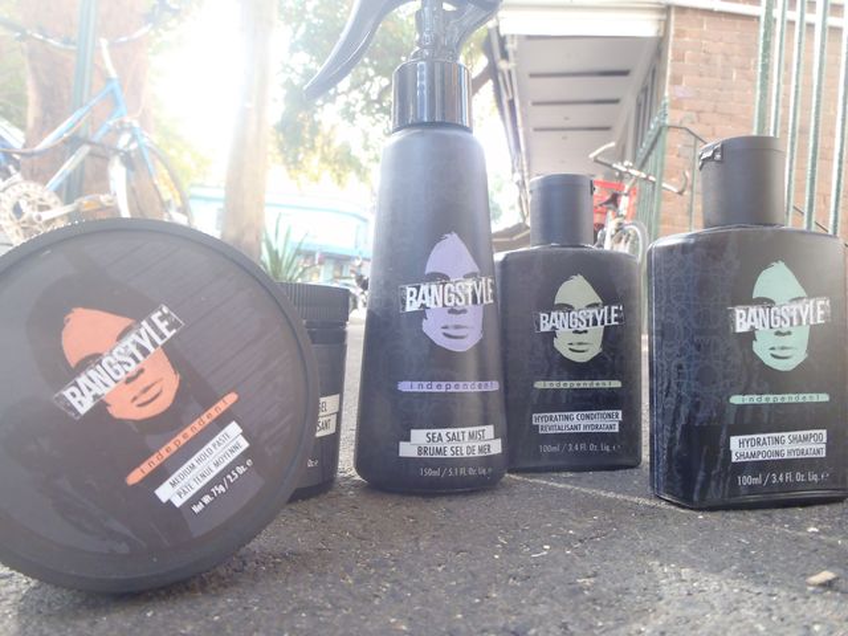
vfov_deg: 49.7
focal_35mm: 28
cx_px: 424
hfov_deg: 63.4
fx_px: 686
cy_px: 318
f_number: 3.9
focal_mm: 5
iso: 200
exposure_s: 1/30
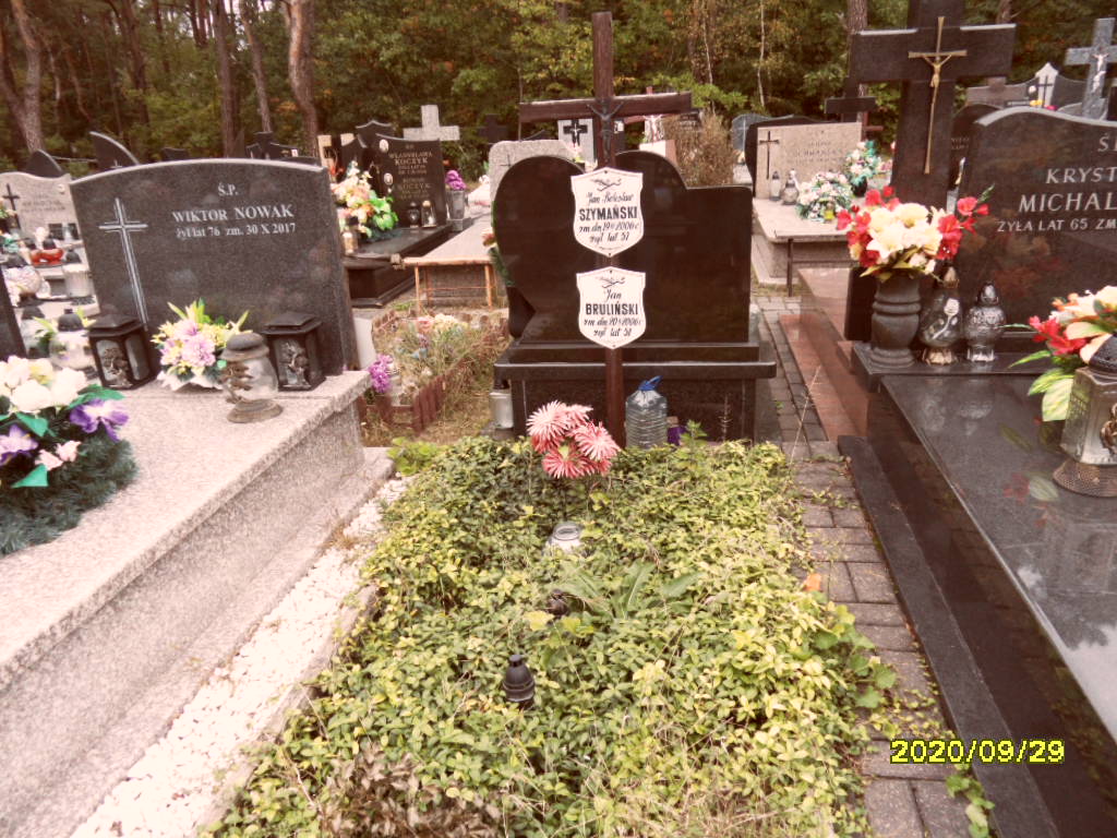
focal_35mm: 24
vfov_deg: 56.8
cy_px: 419
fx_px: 774
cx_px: 558
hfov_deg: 71.6
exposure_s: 1/90
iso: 100
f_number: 3.2
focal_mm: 3.9
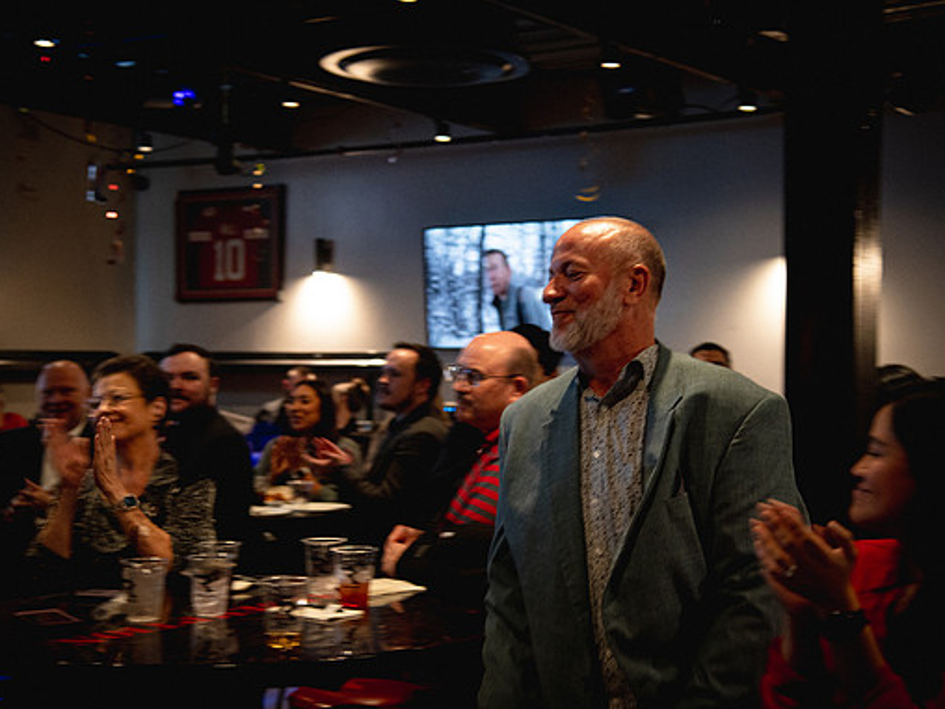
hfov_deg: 33.8
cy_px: 357
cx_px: 487
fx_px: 1556
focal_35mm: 57
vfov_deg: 25.7
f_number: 4
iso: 4000
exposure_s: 1/60
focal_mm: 50
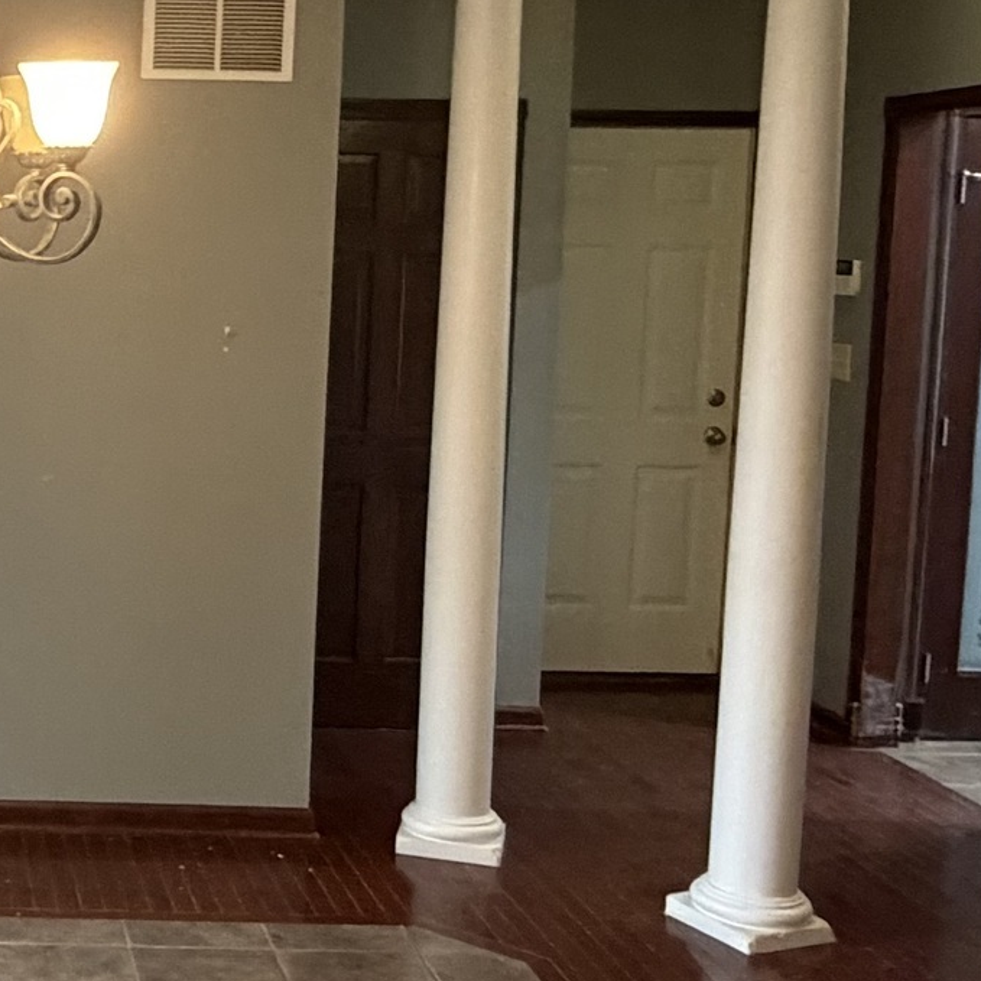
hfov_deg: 27.8
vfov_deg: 30.5
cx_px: -111
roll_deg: -0.3
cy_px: 410
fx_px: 1795
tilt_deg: -5.2
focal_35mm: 56
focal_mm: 2.22
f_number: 2.2
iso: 640
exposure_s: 1/60
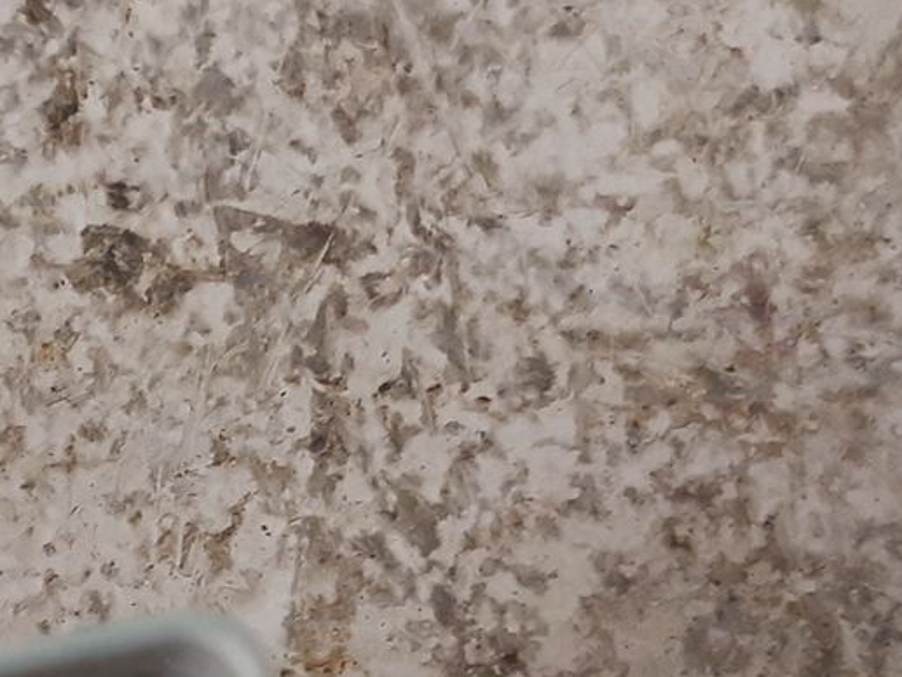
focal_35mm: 103
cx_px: 56
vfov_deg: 14.3
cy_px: 555
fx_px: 2685
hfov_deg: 18.7
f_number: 1.7
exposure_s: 1/50
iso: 200
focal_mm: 3.93
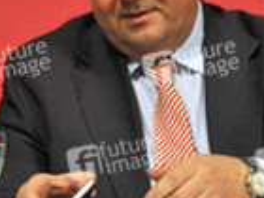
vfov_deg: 4.3
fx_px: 2651
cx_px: -49
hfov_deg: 5.7
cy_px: 17
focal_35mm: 348
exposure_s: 1/125
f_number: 7.1
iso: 2000
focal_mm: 75
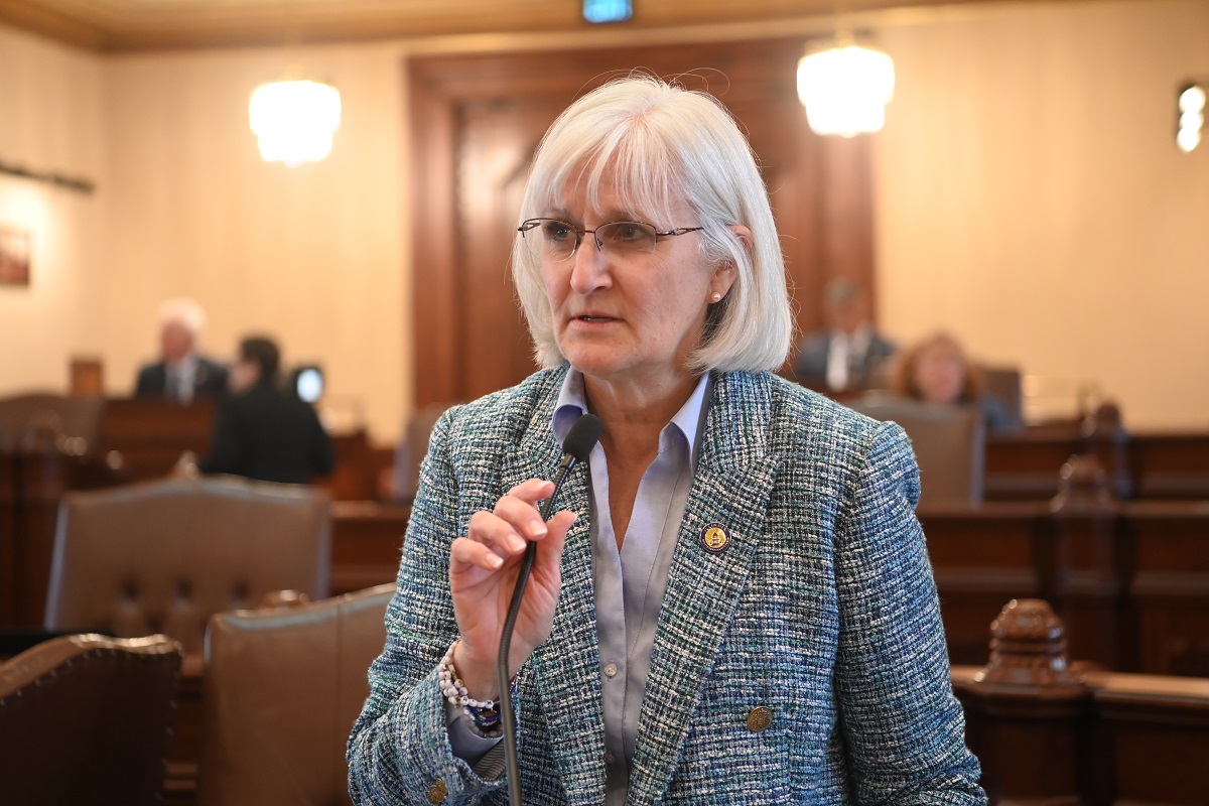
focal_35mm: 70
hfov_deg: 28.8
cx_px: 604
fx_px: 2351
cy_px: 403
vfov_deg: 19.5
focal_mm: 70
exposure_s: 1/200
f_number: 2.8
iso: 3200
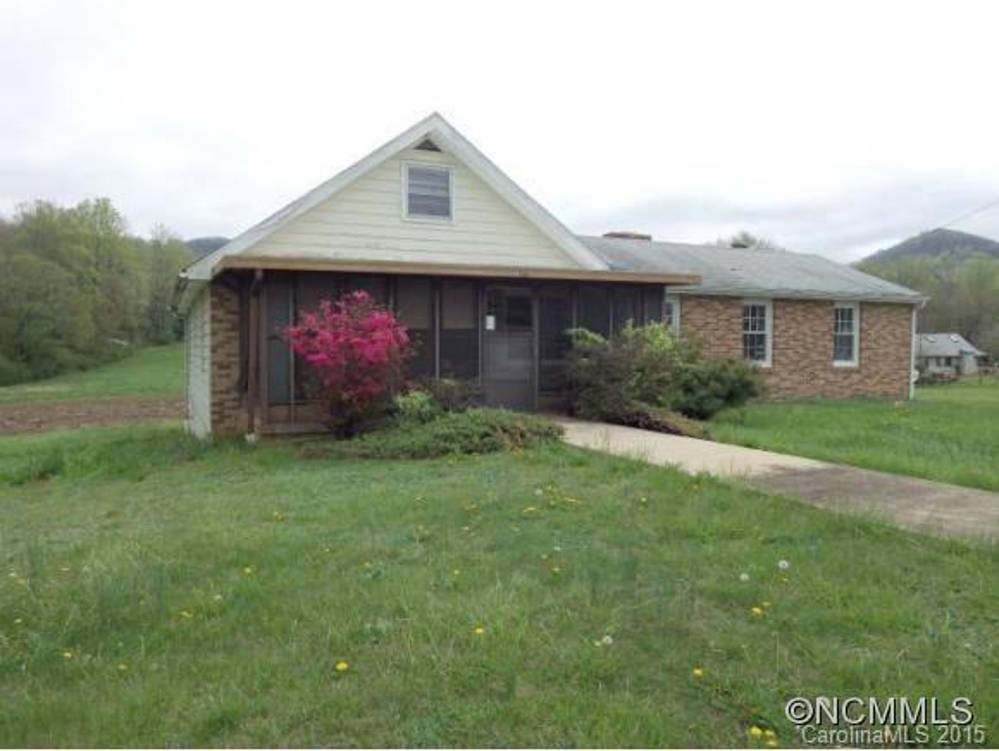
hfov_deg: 69.3
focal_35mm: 25
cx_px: 500
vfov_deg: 54.9
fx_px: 722
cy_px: 376
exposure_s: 1/1250
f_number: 3.1
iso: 100
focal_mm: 4.4
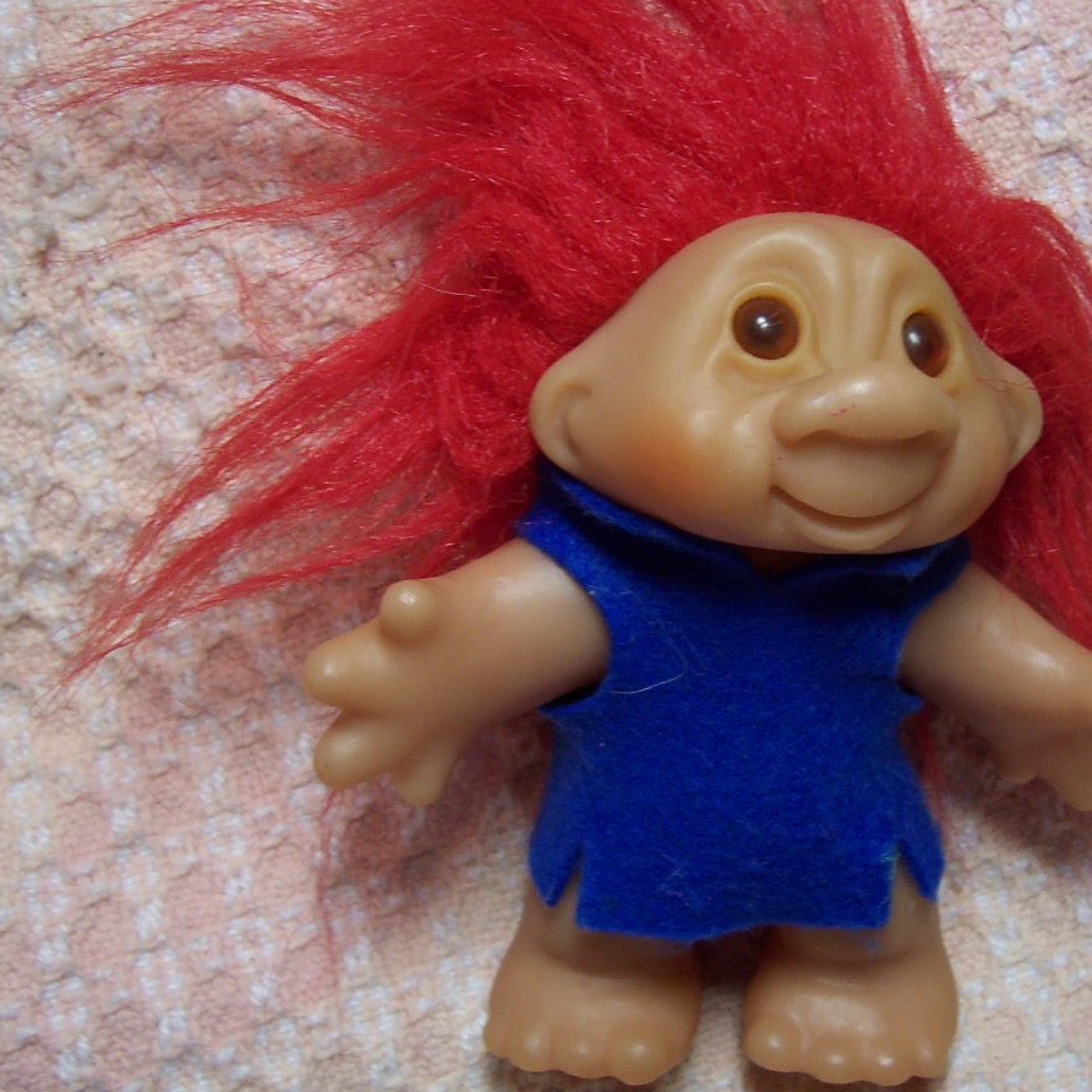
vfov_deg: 38.3
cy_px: 546
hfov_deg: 37.9
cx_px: 728
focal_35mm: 44
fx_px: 1570
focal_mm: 5.6
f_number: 2.8
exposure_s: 1/45
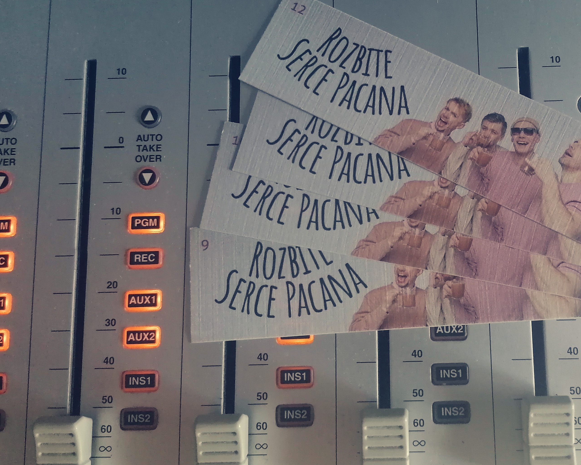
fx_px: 705
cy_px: 177
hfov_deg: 43.9
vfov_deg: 36.3
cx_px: 403
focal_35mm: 41
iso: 250
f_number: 1.8
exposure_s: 1/100
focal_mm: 4.75
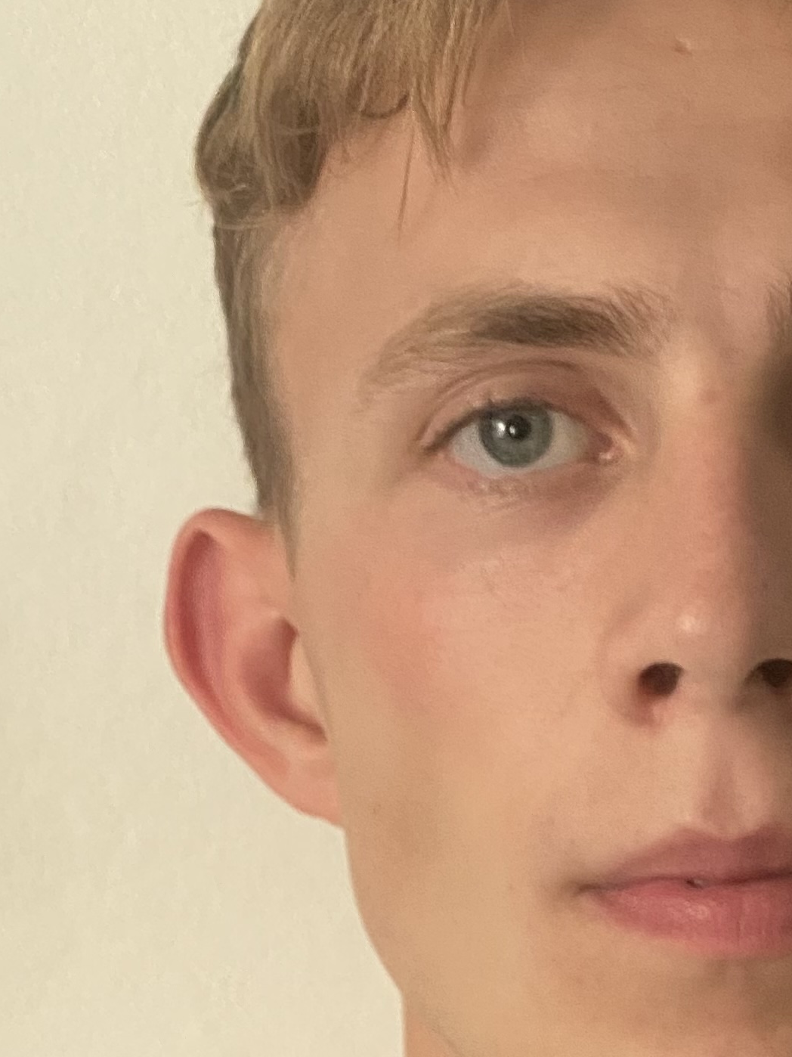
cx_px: 726
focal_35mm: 115
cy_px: 701
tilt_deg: -5.9
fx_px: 3509
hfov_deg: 12.8
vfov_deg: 17.1
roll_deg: -0.3
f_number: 2
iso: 160
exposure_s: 1/121
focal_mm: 6
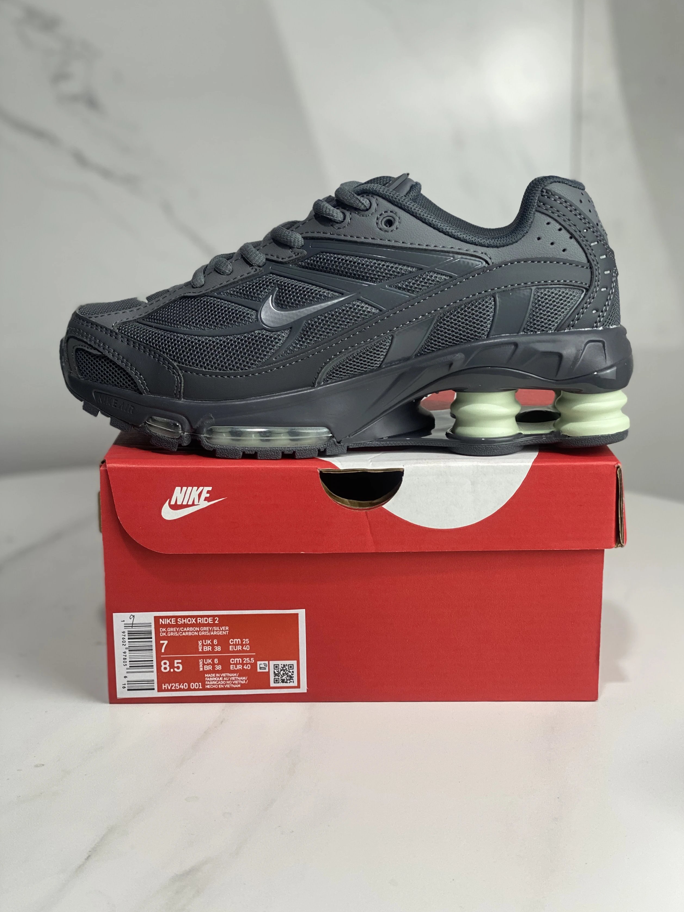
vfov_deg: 36.2
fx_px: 1396
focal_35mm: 53
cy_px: 461
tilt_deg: -13.2
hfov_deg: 27.5
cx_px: 344
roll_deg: +0.3
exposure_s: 1/100
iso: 80
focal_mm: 6
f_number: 2
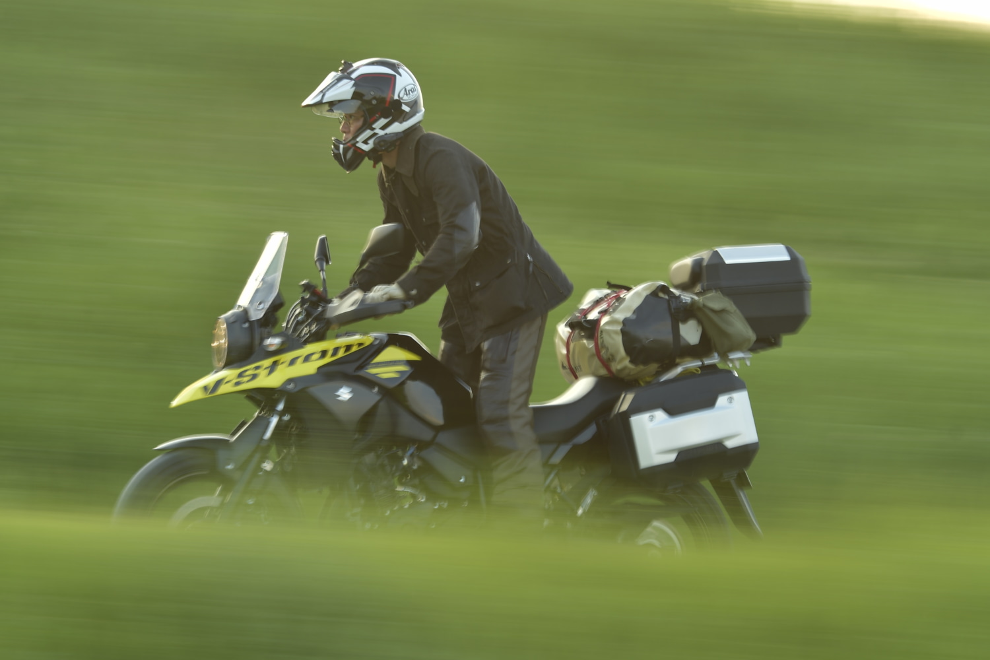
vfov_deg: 5.7
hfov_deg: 8.6
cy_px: 330
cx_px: 495
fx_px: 6599
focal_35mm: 240
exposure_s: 1/30
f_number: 7.1
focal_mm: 160
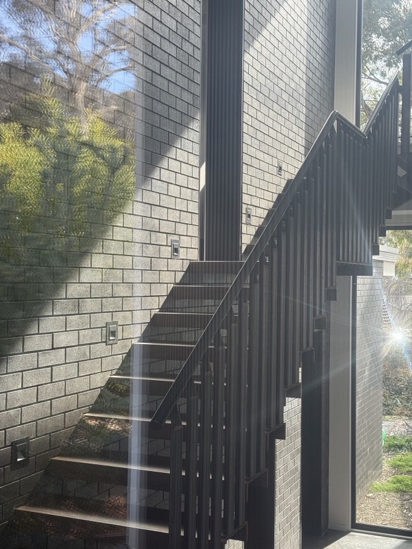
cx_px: 206
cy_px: 274
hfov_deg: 30.3
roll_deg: -1.0
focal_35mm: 48
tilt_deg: +0.4
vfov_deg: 39.7
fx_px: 762
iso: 50
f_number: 1.78
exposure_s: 1/193
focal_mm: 6.76
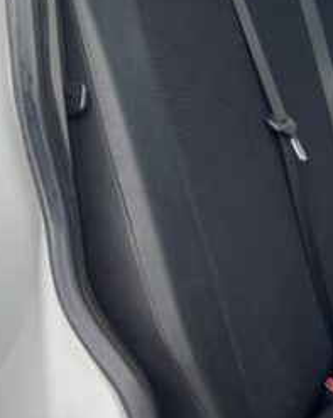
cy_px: 98
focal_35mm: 79
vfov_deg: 23.9
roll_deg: +3.1
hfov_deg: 18.0
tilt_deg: -3.1
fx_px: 975
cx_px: 448
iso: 80
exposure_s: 1/121
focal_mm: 5.1
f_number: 1.6
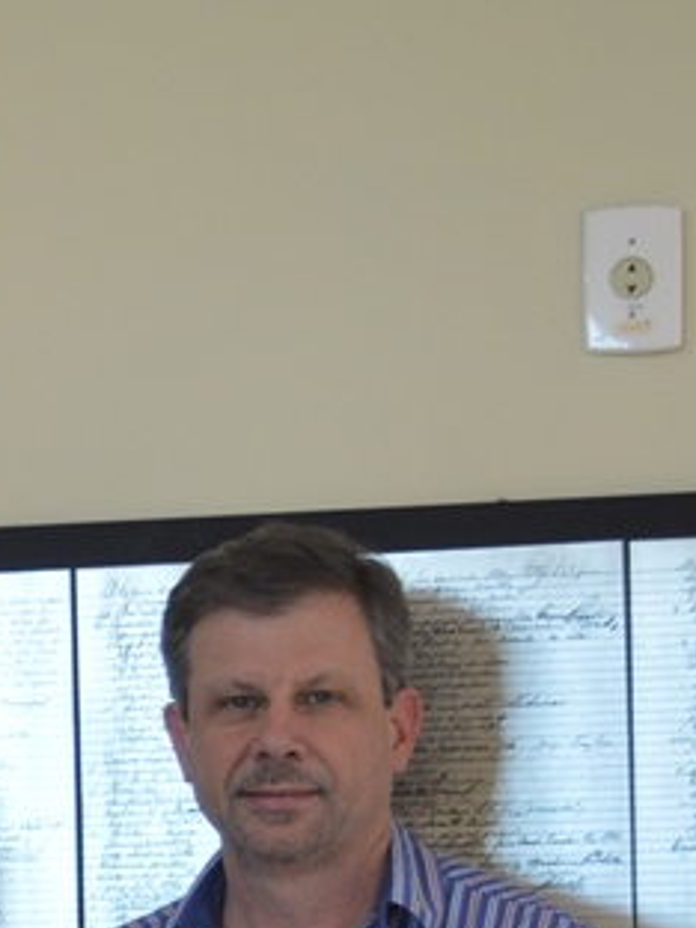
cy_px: 1026
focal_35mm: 150
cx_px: -785
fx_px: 4021
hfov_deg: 9.2
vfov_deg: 12.9
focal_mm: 24
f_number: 4
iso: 400
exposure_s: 1/50
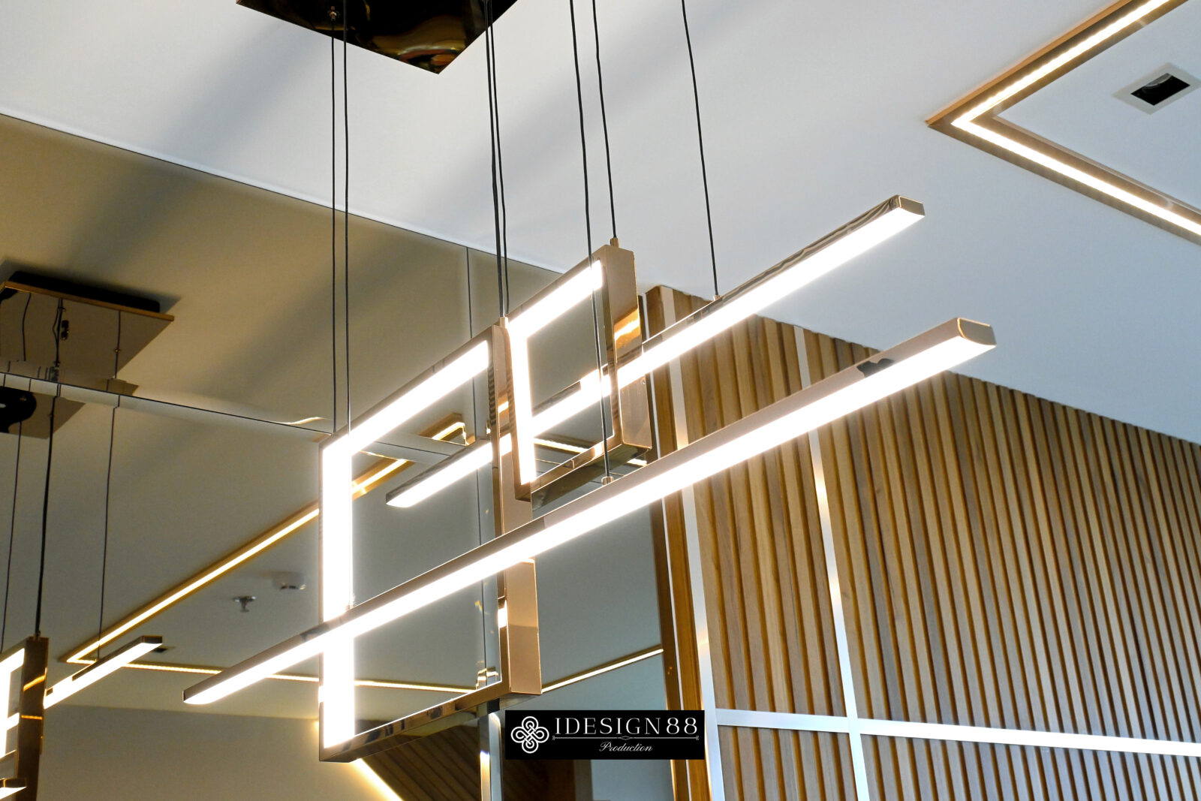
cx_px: 600
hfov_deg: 46.4
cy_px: 400
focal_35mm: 42
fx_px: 1401
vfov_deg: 31.9
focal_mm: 28
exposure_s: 1/80
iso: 1600
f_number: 8
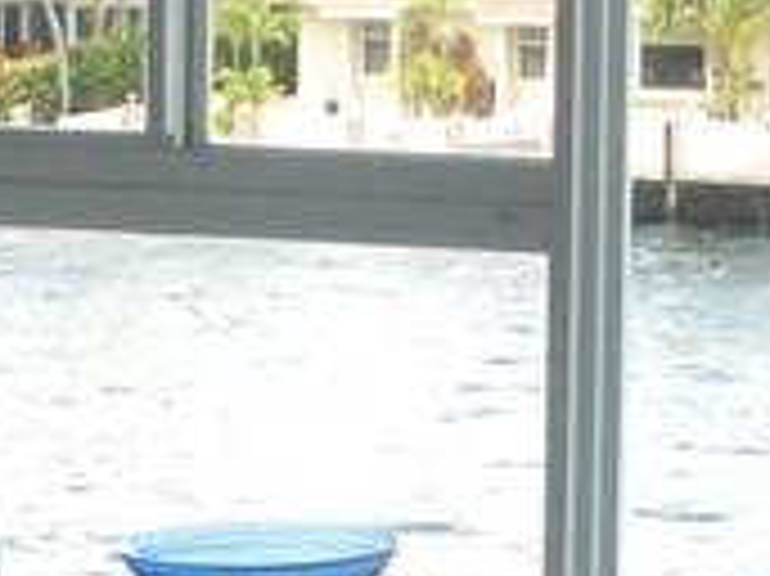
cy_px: 891
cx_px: 446
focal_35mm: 216
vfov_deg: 6.8
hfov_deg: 9.2
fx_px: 4801
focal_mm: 6.3
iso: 88
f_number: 3.5
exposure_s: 1/123
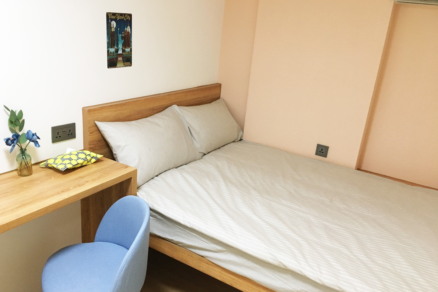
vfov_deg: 42.3
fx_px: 377
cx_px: 214
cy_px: 163
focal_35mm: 31
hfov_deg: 60.3
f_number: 2.2
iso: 160
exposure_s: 1/33
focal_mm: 4.15
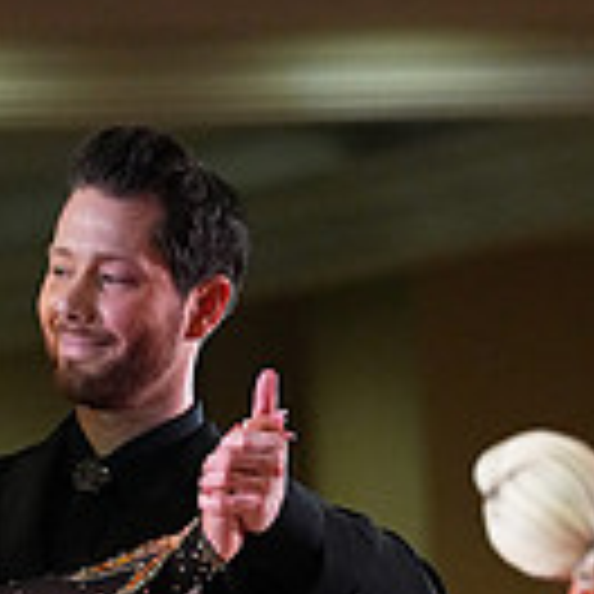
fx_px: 14463
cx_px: -142
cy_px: 922
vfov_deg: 2.3
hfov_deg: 2.4
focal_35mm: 745
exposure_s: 1/400
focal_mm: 200
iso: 6400
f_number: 5
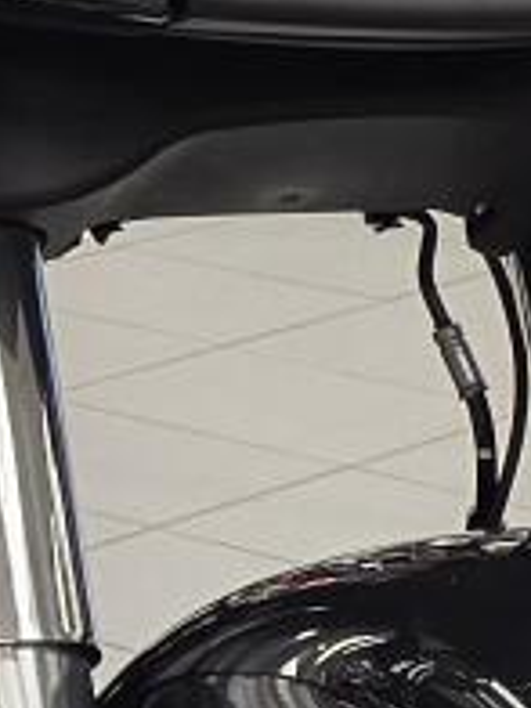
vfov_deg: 8.4
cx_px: -618
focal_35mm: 235
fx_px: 4806
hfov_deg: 6.1
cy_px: 495
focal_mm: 6.25
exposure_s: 1/120
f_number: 1.7
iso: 200
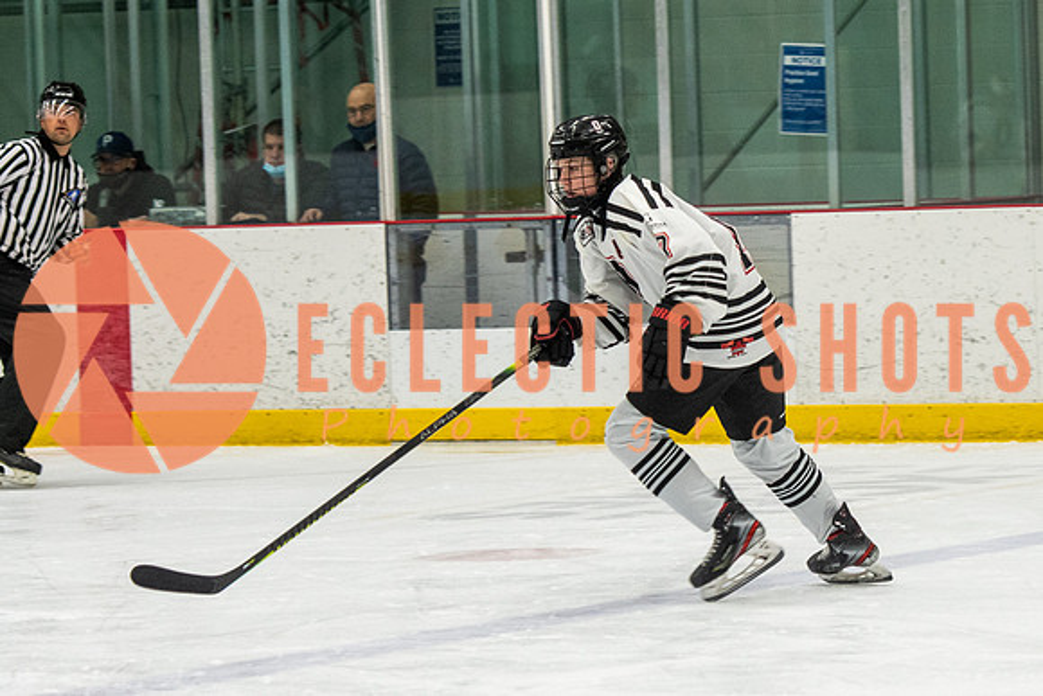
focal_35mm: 231
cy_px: 262
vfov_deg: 5.9
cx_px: 765
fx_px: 6702
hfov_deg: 8.9
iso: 900
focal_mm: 102
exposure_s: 1/400
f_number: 2.8
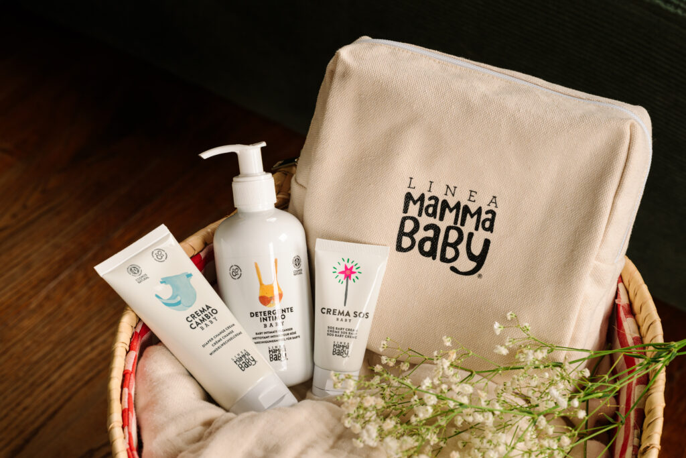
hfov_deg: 19.5
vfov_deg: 13.0
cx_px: 343
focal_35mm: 105
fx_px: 2001
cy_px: 229
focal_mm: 105
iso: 200
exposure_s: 1/10
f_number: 8
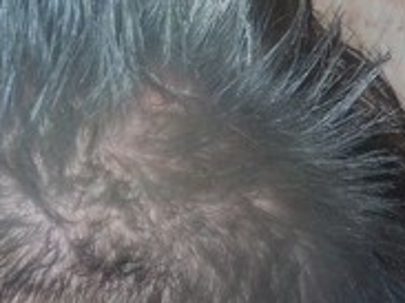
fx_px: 3145
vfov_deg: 5.5
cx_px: -95
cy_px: 380
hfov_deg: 7.3
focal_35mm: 269
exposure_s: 1/80
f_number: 5
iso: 100
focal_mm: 13.7
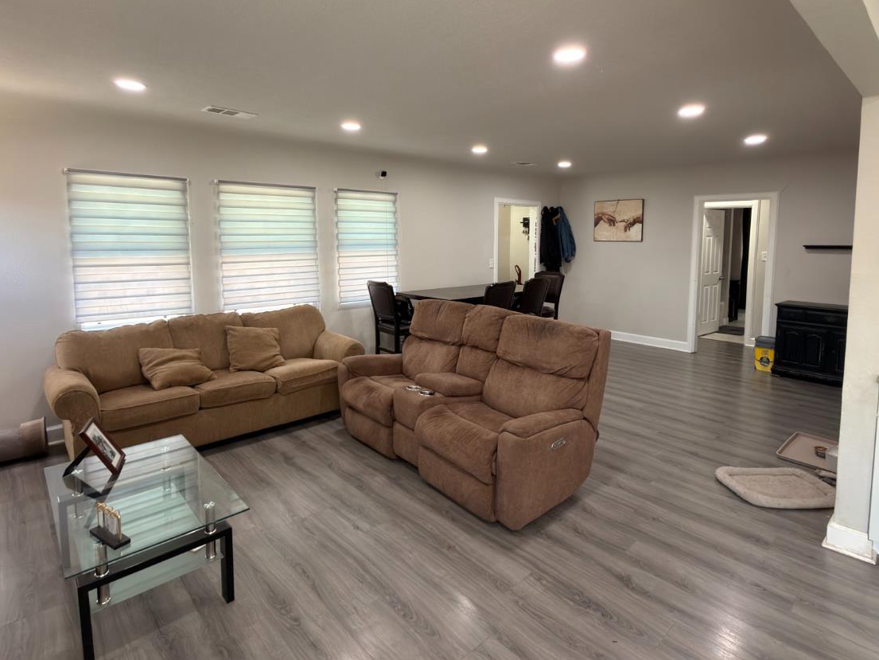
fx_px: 483
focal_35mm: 19
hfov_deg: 84.7
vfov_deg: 68.3
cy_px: 278
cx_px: 438
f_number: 2.2
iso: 80
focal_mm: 2.22
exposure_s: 1/30
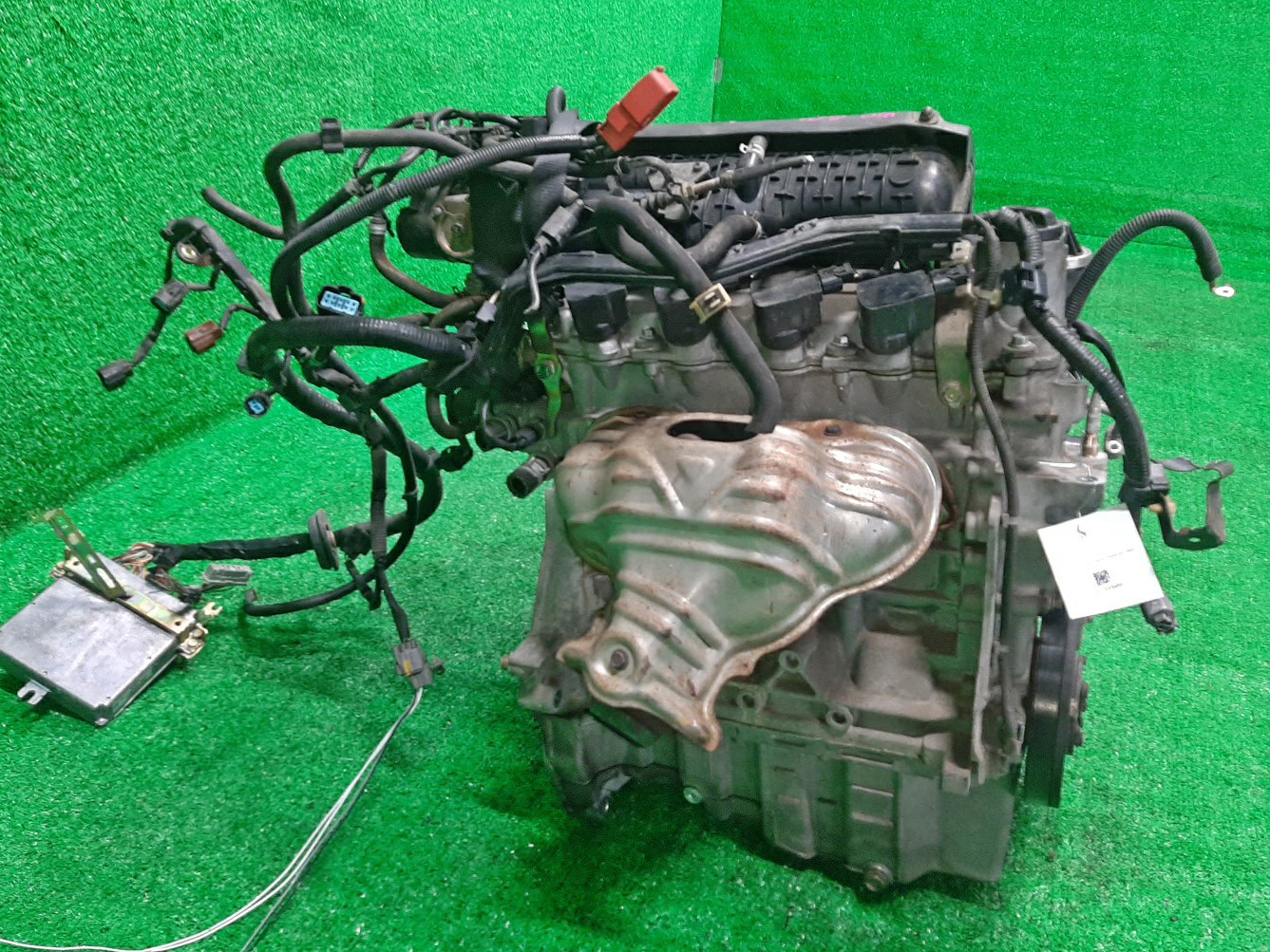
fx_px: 1027
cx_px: 592
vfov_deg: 49.7
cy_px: 488
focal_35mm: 28
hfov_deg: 63.4
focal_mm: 3.93
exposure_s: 1/50
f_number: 1.7
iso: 201
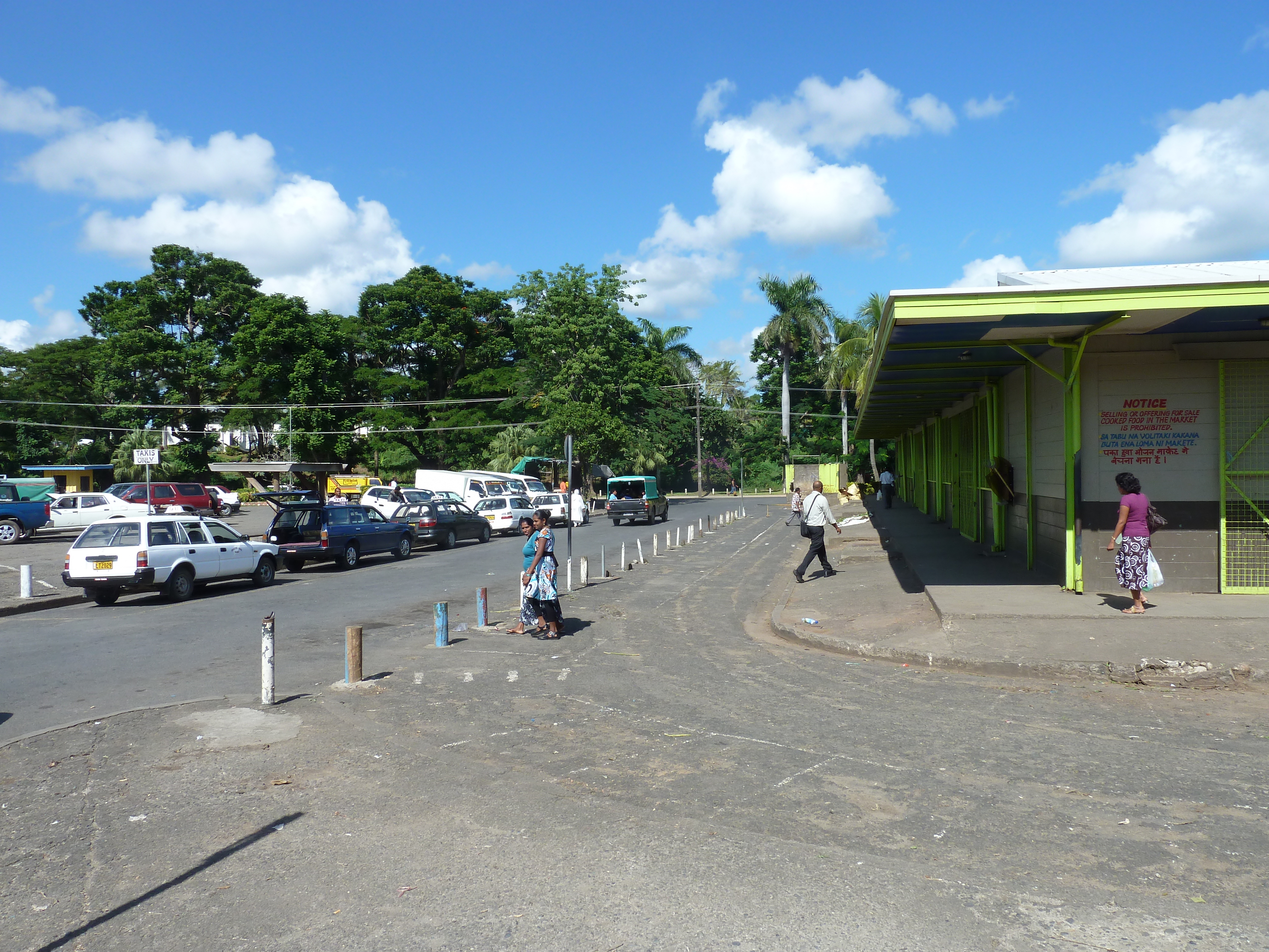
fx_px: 916
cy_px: 476
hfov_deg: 69.4
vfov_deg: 54.9
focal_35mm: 25
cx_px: 634
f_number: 4.5
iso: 80
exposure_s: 1/400
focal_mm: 4.1
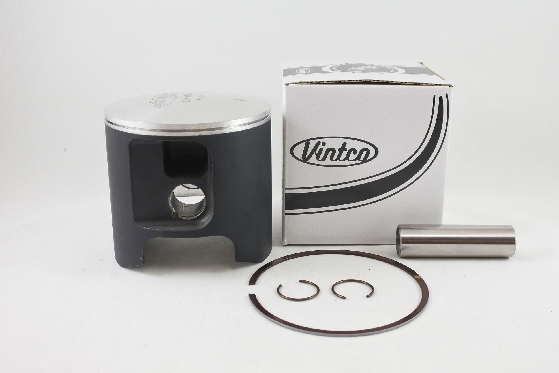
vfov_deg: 40.0
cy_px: 186
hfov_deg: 57.2
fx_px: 512
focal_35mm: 33
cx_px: 280
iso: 400
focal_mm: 12.3
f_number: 3.8
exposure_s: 1/125
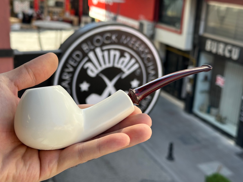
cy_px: 91
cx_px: 122
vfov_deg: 30.3
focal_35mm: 48
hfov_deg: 39.7
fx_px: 337
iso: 64
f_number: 1.78
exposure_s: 1/584
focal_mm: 6.86
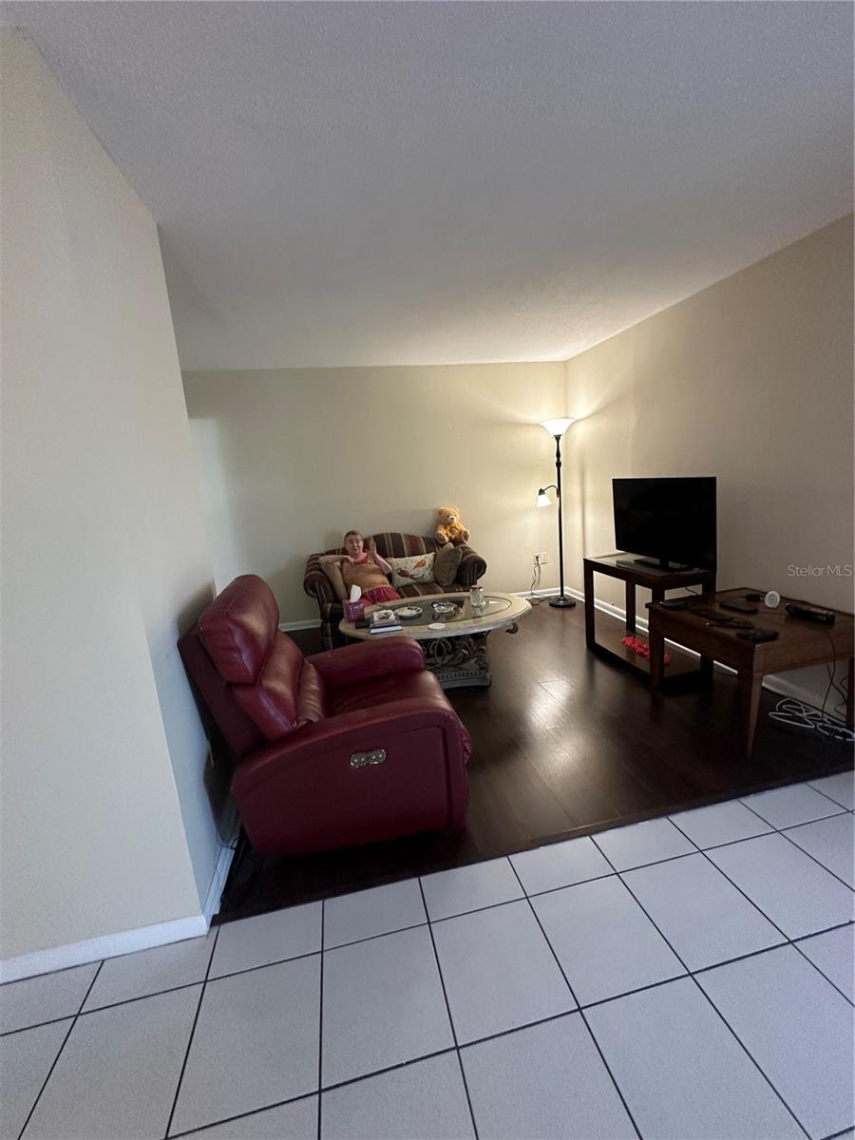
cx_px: 428
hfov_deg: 85.7
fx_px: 461
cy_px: 570
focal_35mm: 14
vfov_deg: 102.1
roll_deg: +3.2
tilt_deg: -8.3
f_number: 2.2
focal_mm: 2.22
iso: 200
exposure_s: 1/60
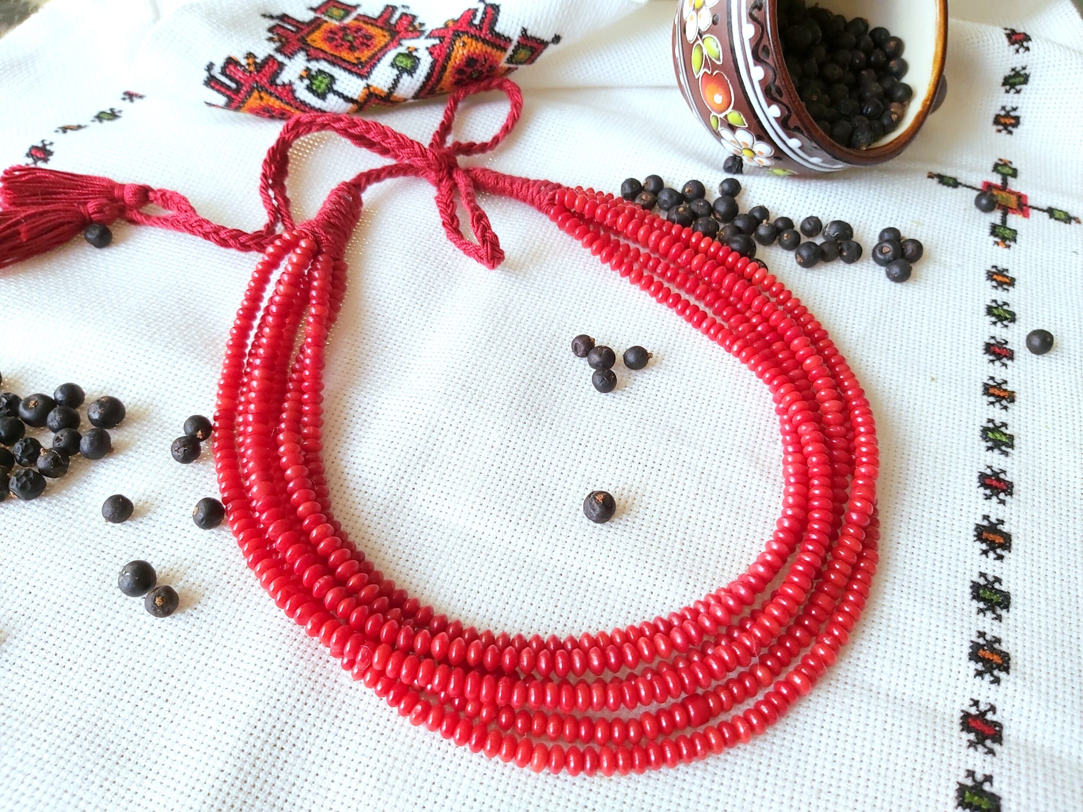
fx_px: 813
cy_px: 406
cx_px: 542
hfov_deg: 67.3
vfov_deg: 53.1
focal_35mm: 26
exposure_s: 1/294
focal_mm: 3.92
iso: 100
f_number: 1.7
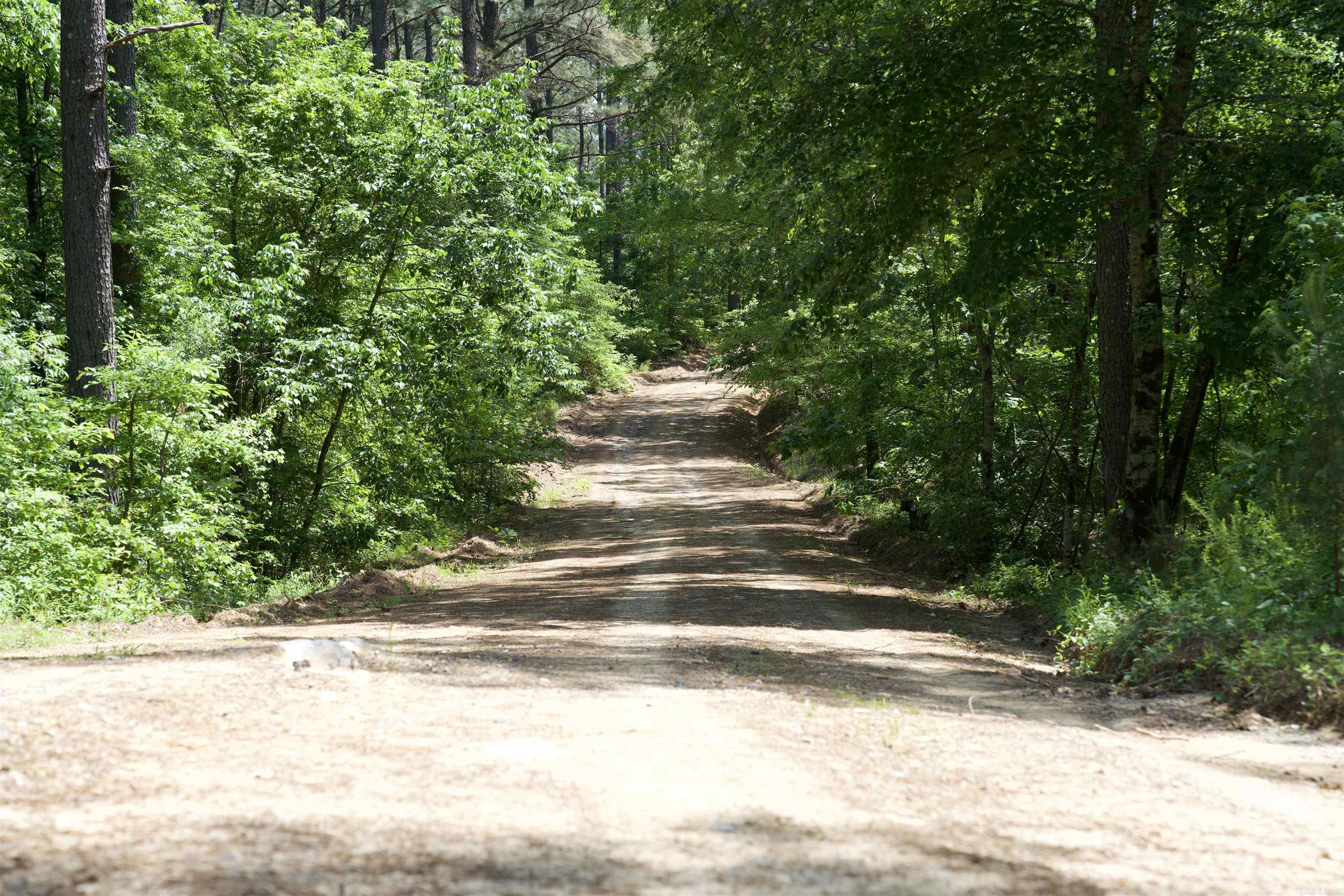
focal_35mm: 70
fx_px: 2614
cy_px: 448
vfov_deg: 19.5
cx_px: 672
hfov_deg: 28.8
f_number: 5.6
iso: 100
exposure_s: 1/125
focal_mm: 70
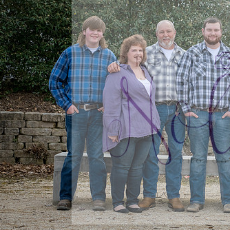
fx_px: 887
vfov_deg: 14.8
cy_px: 100
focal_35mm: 118
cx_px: 196
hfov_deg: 14.7
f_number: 9
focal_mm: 80
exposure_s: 1/640
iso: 400
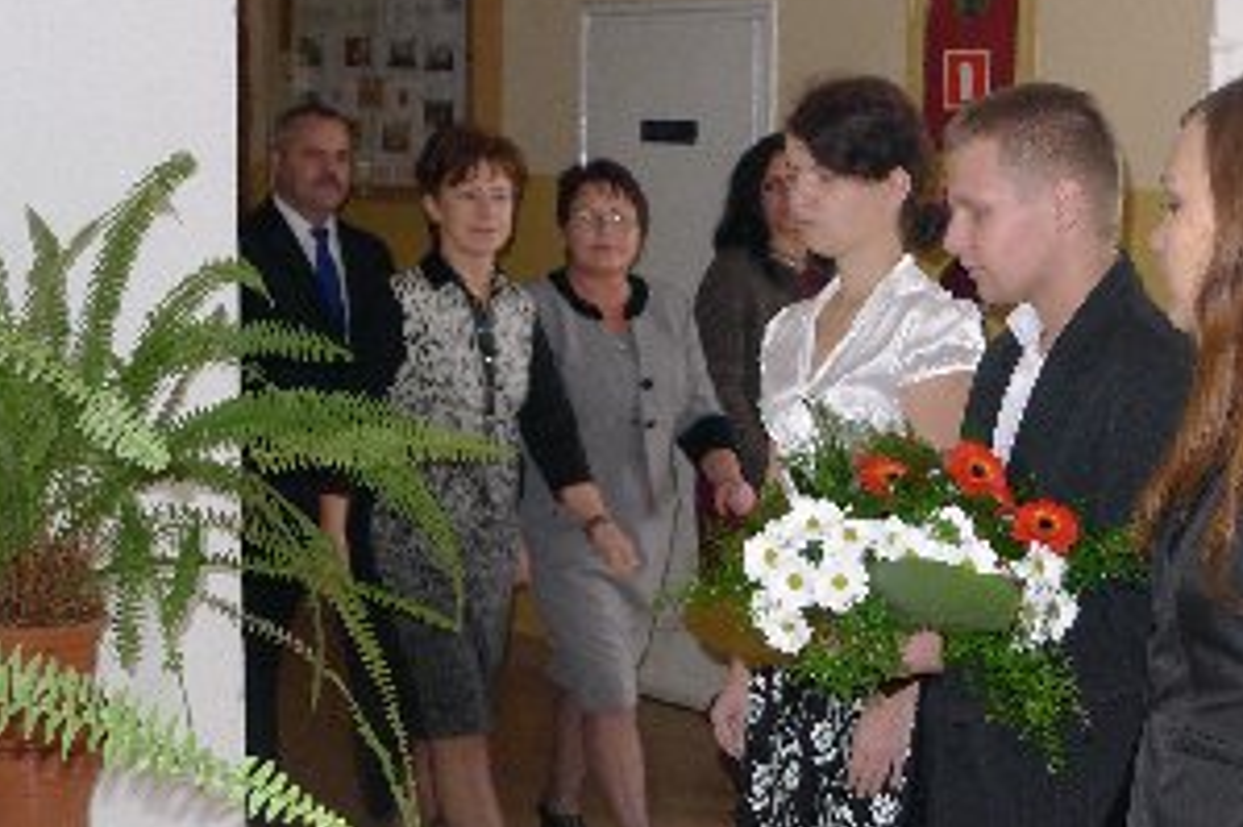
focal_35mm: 67
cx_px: 894
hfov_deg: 29.7
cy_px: 628
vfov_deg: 20.1
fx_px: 2312
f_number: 2.5
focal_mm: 8.5
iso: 400
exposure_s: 1/60
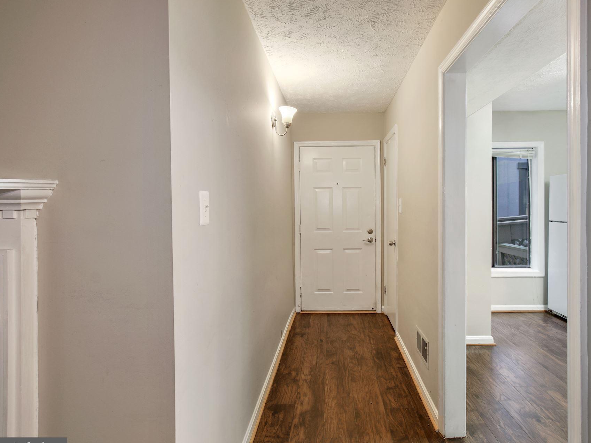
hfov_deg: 90.4
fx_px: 290
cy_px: 230
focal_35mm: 17
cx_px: 340
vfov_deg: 74.7
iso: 200
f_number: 8
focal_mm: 10
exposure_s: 1.3
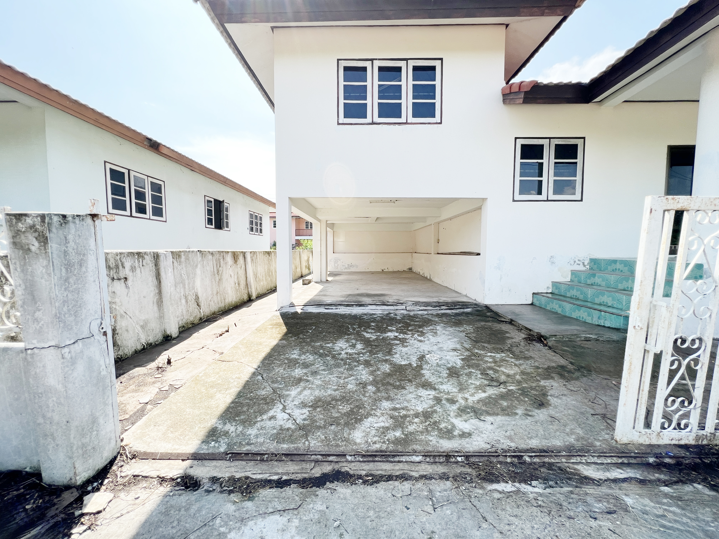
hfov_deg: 106.2
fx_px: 270
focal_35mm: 13
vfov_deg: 89.9
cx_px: 360
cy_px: 270
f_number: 1.8
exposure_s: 1/681
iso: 32
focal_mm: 1.57
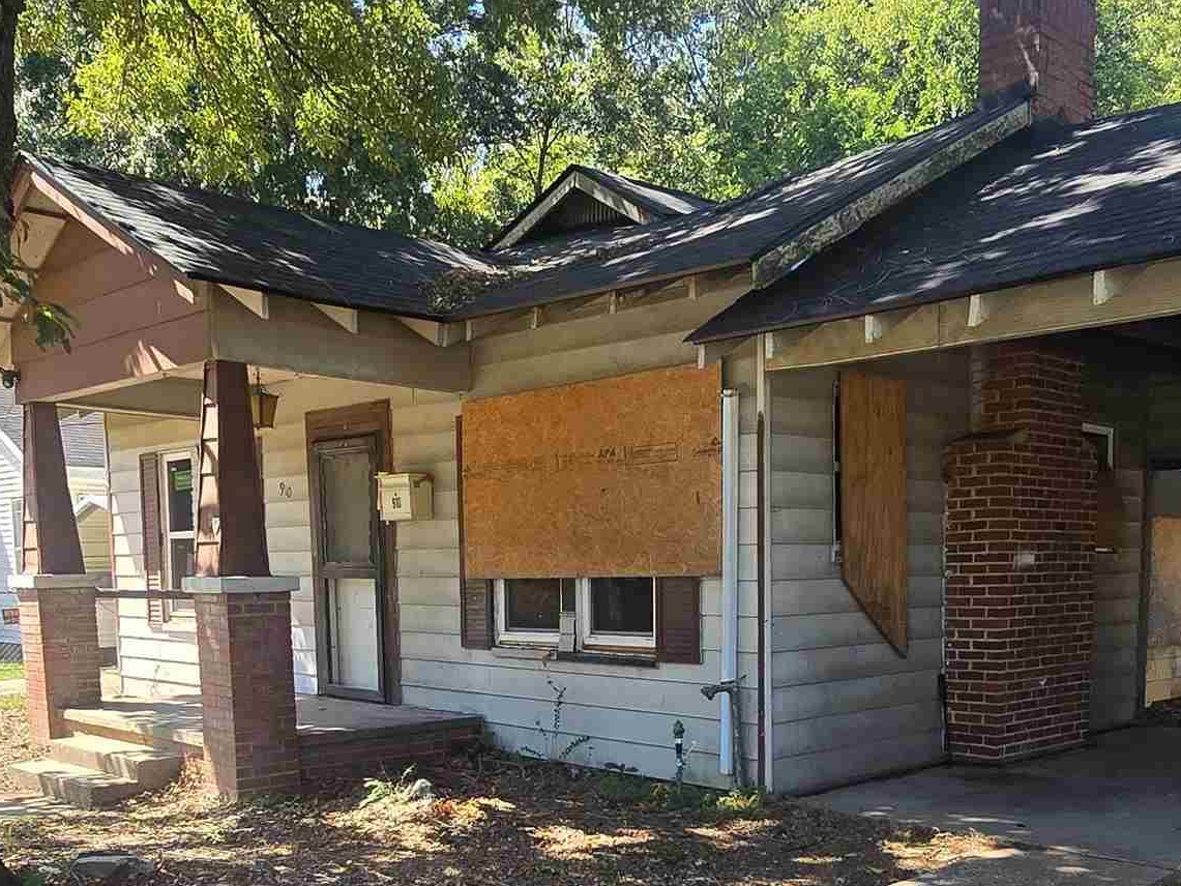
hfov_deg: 52.5
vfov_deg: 38.5
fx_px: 1194
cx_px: 667
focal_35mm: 35
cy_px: 761
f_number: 2.2
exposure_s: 1/392
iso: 50
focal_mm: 2.2
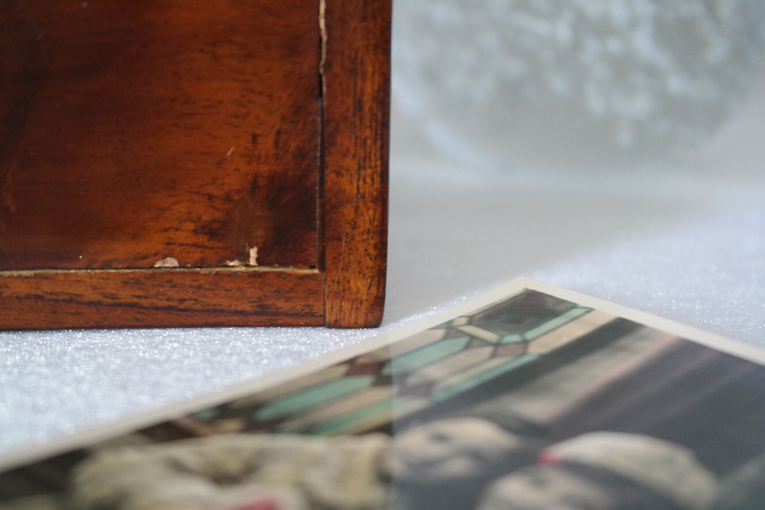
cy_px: 255
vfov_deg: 23.4
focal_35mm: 58
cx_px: 382
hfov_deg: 34.5
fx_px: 1232
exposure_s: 1/30
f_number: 5.6
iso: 1600
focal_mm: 38
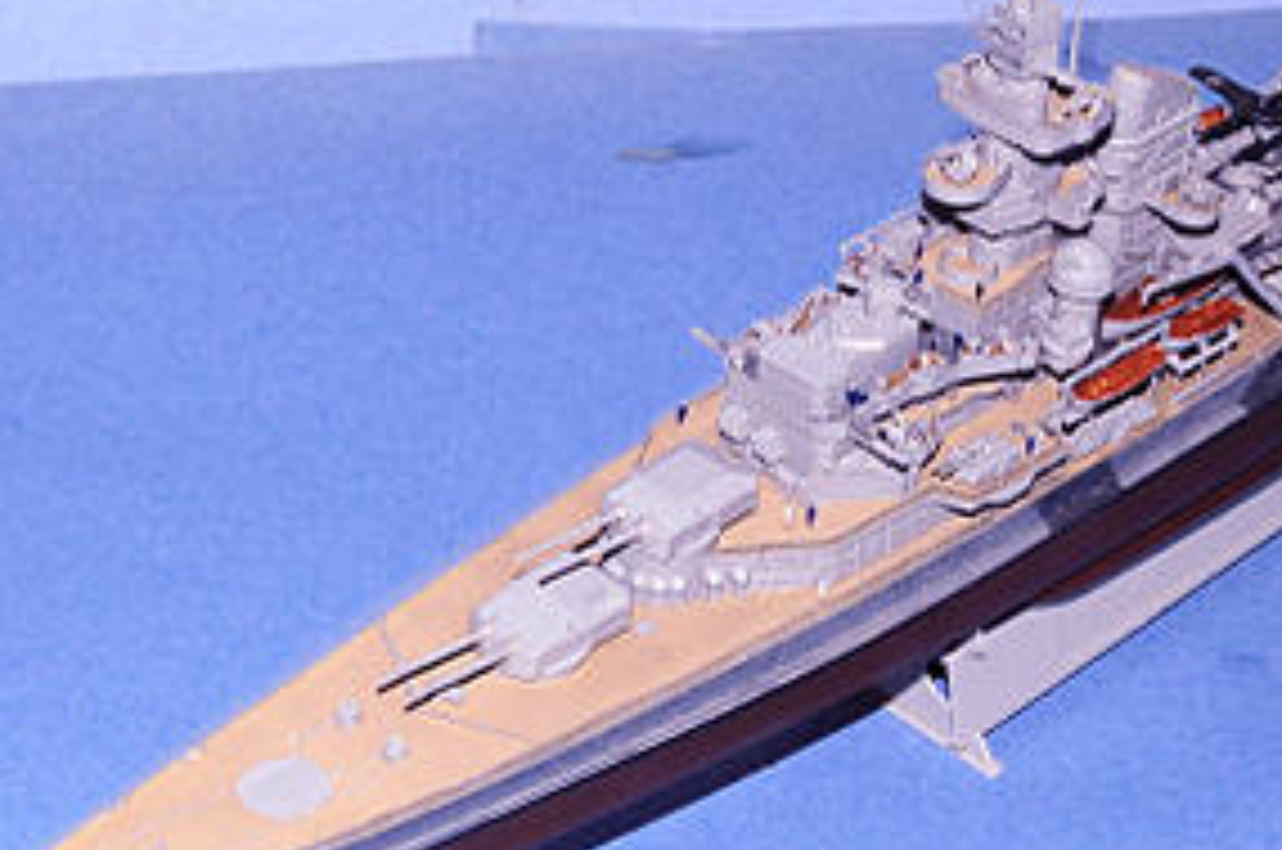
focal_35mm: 81
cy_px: 358
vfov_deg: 16.8
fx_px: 2880
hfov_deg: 24.9
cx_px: 904
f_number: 5.6
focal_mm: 28
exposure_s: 1/125
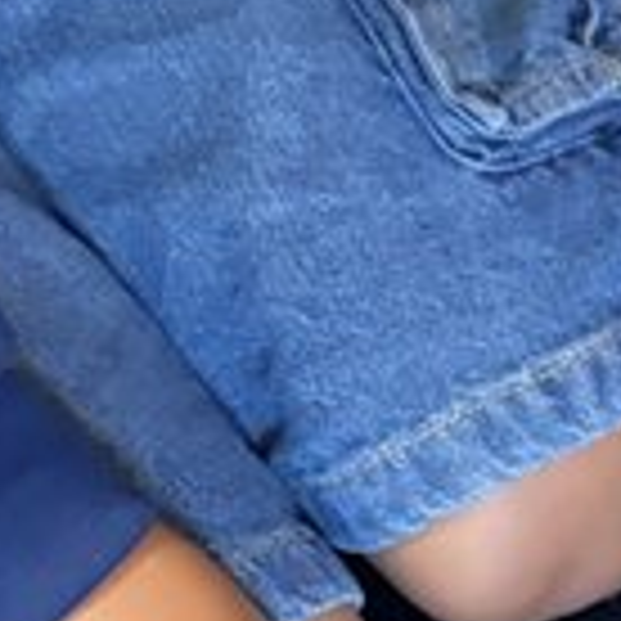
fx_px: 3471
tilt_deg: -62.5
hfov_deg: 9.2
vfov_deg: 9.3
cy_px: 1413
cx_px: 1458
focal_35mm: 171
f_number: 1.6
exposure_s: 1/40
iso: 400
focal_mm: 5.96
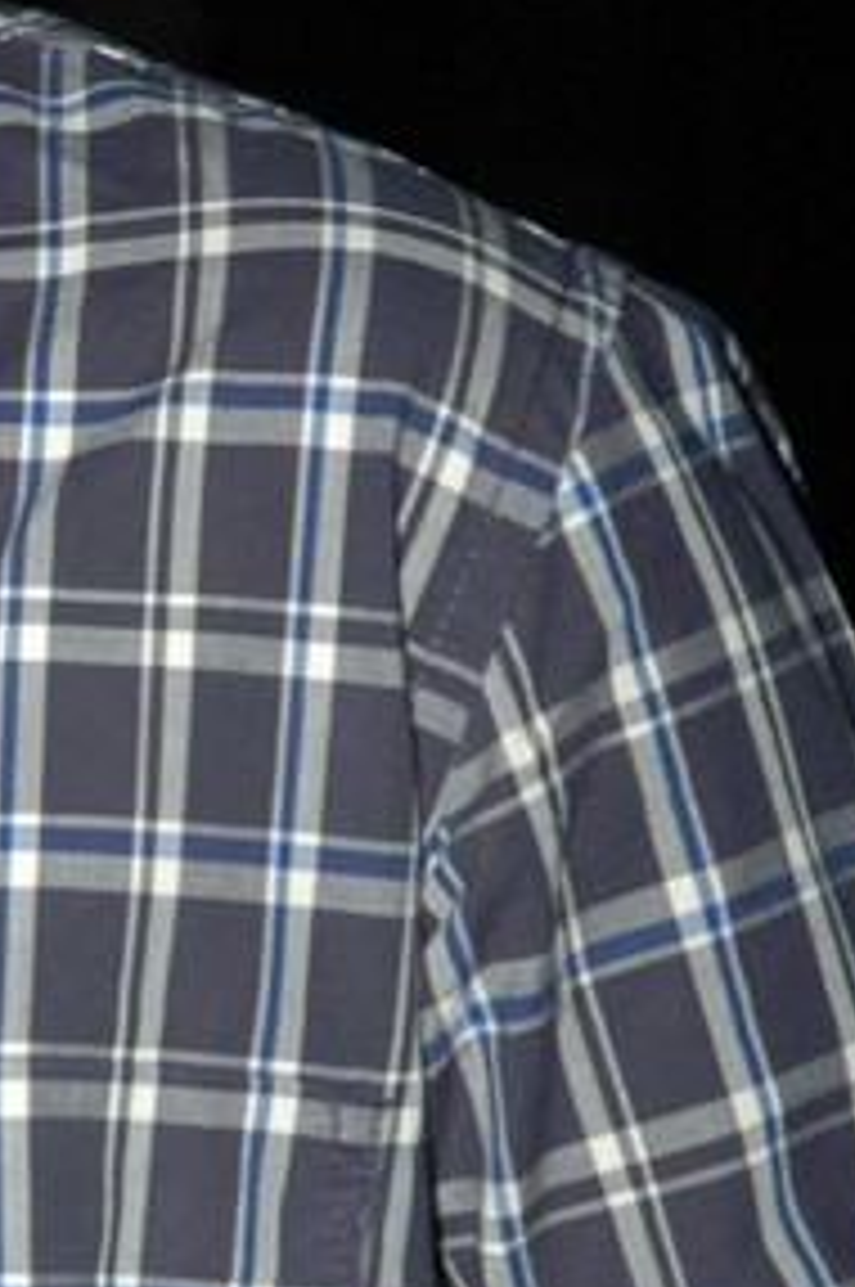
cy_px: 558
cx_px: -572
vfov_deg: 6.9
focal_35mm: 301
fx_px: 10748
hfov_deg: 4.5
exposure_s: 1/125
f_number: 5.6
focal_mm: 56
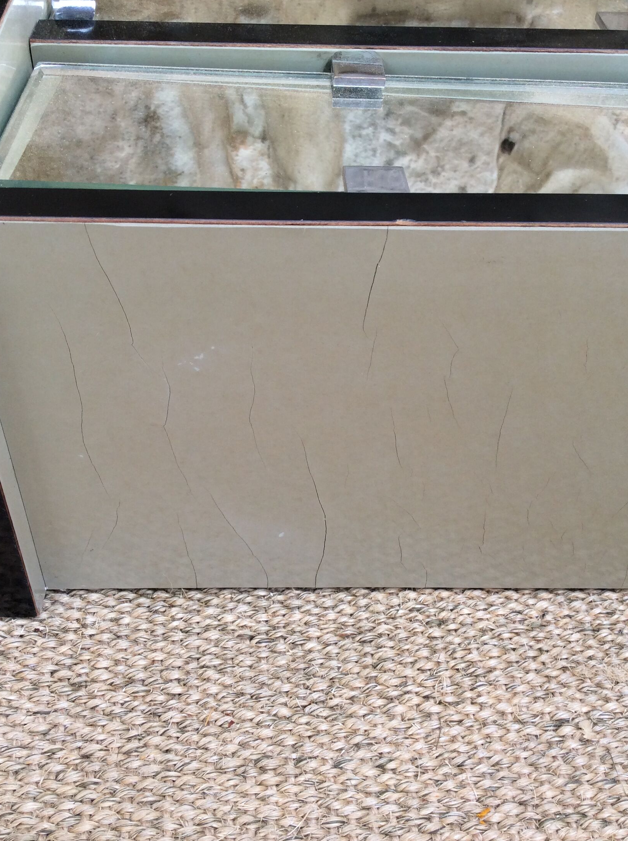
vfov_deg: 49.0
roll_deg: -2.8
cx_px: 294
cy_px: 403
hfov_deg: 37.6
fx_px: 922
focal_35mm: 38
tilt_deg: -44.5
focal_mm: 3.3
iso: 32
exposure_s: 1/242
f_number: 2.4
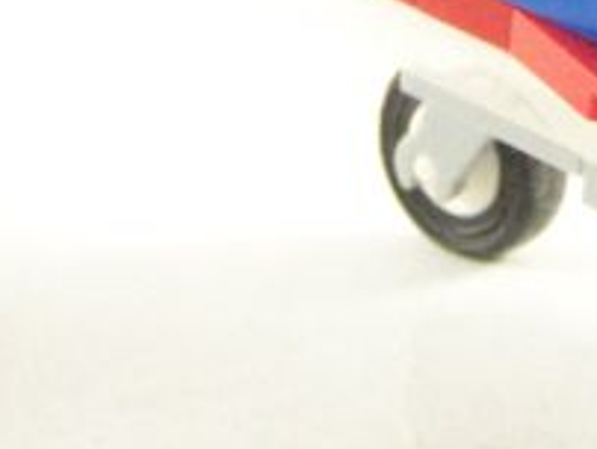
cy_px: -207
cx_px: 819
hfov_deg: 6.6
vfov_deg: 4.9
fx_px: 5163
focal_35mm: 299
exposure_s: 1/60
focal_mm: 9.8
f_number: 3.1
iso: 400
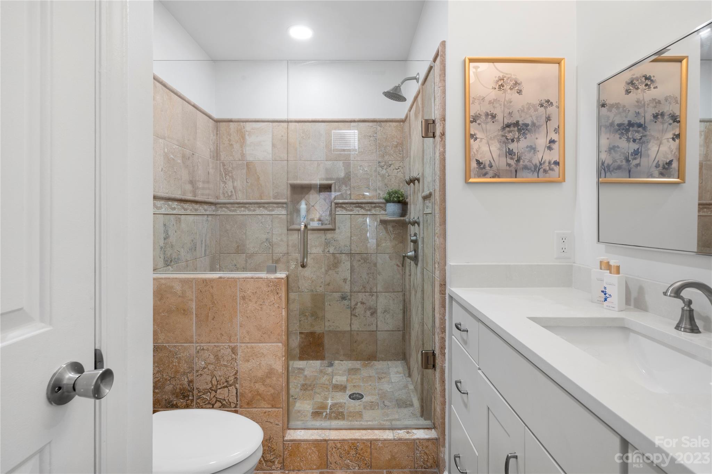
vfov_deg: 73.7
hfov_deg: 96.7
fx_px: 316
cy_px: 237
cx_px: 356
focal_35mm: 16
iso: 100
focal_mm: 16
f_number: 11
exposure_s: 1/2
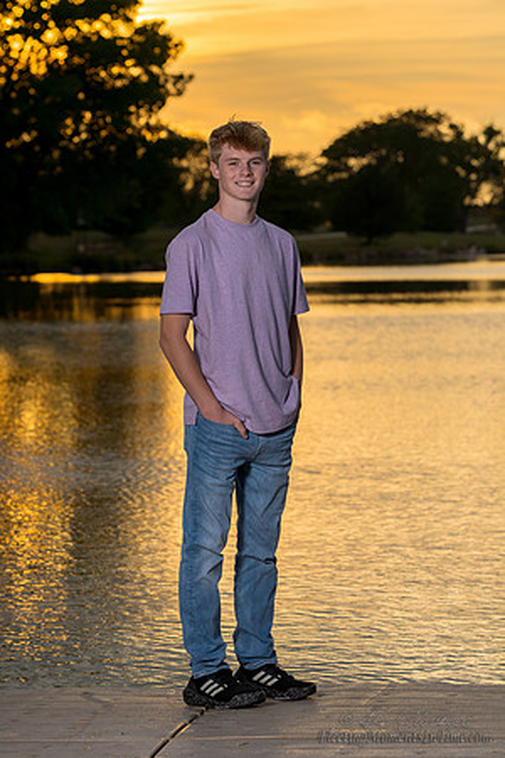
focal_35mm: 140
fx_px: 2946
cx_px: 252
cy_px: 379
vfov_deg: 14.7
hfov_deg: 9.8
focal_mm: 140
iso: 100
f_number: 7.1
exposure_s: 1/250
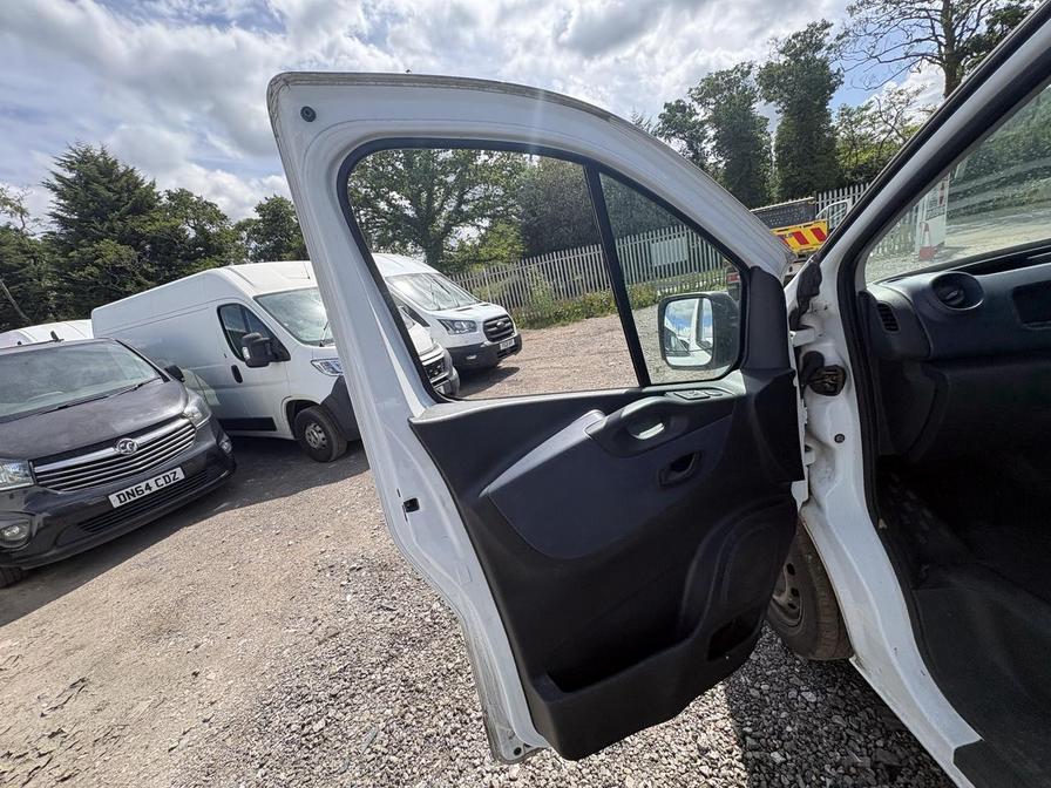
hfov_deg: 102.1
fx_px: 425
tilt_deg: -5.9
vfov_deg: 85.7
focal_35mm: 14
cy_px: 394
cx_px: 526
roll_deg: +10.0
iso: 50
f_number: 2.2
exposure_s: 1/868
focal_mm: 2.22
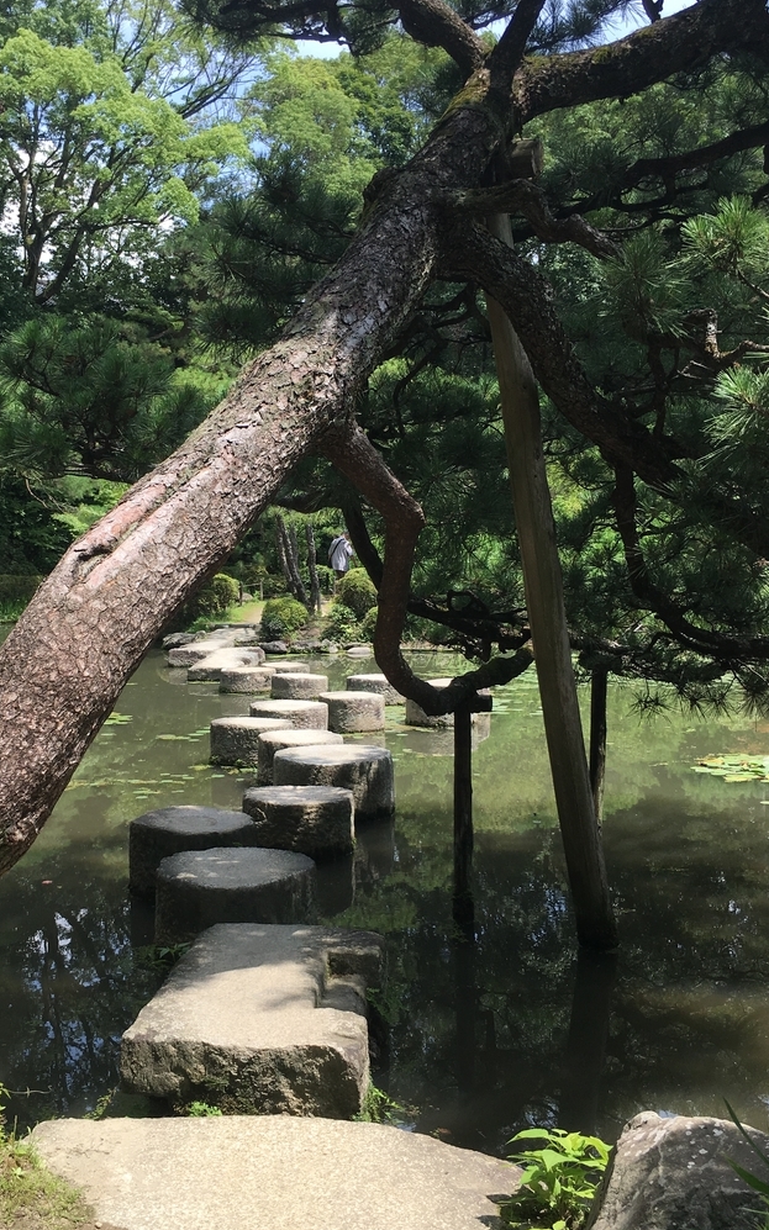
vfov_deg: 52.7
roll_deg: +1.1
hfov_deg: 34.2
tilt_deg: -2.6
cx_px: 269
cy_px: 632
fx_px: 1241
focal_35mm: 37
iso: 25
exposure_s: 1/938
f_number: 2.2
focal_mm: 4.15
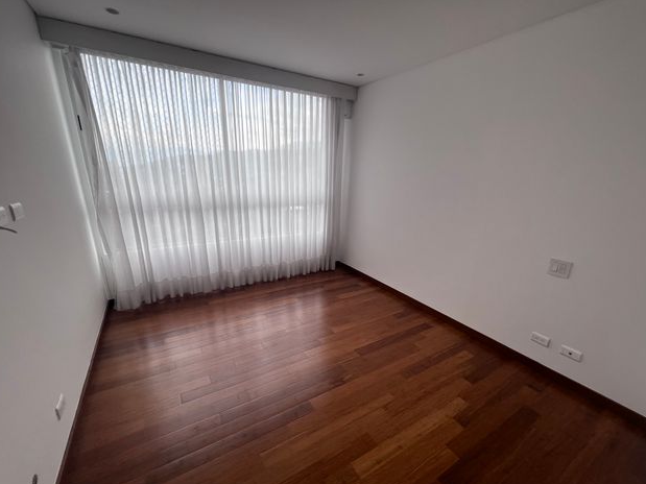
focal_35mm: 14
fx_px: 261
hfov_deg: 102.0
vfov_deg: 85.5
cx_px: 333
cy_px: 259
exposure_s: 1/120
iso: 40
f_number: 1.8
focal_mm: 1.57
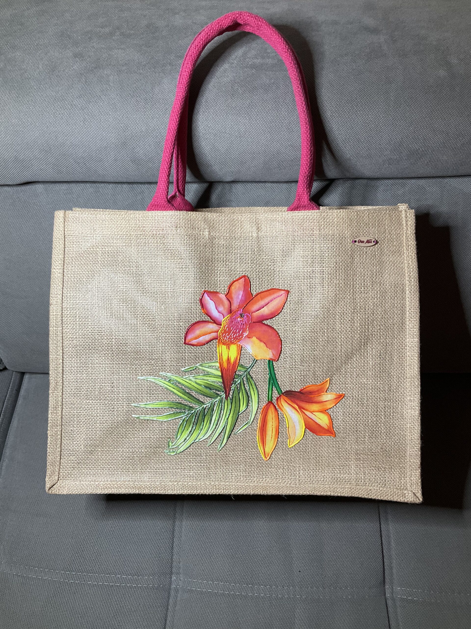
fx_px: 526
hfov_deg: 48.2
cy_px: 314
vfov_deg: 61.7
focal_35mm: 29
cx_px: 236
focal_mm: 3
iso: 100
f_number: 1.8
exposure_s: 1/50
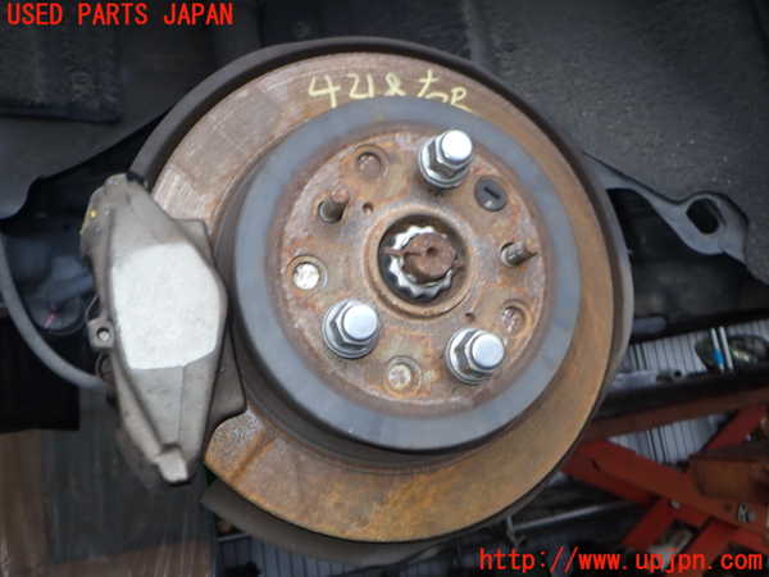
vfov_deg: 46.8
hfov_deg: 60.0
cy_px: 288
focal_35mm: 30
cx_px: 384
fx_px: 666
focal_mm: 5.4
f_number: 6.3
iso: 100
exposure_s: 1/30
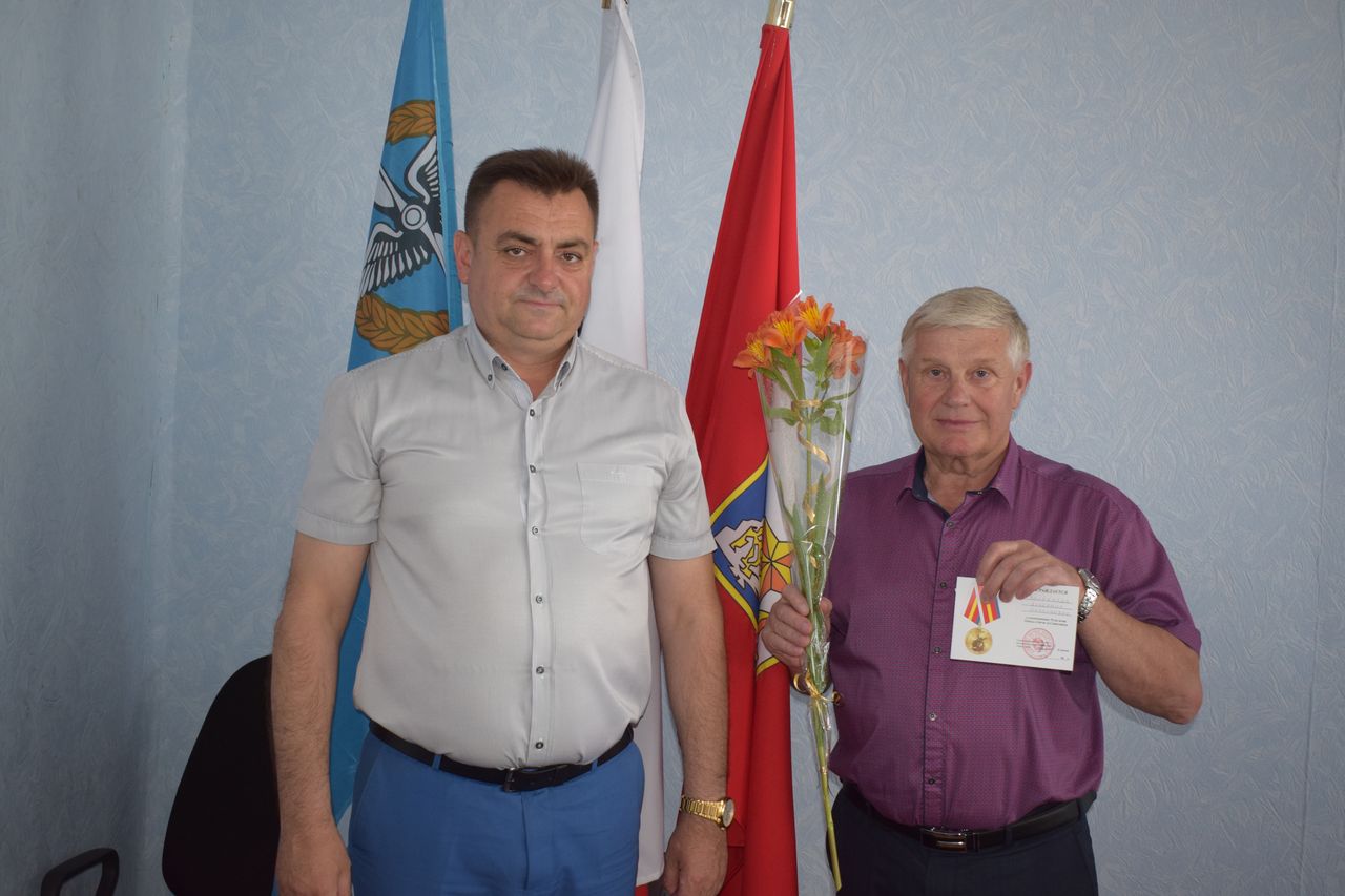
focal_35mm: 40
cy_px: 448
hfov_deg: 47.9
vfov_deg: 33.0
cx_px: 672
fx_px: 1513
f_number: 4.5
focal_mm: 27
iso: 800
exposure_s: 1/80
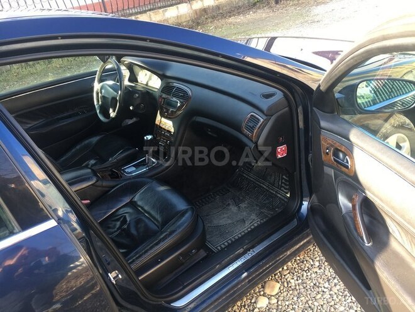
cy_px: 156
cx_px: 208
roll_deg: +9.8
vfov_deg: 48.2
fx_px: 348
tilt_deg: -27.6
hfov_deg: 61.7
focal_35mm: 29
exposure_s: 1/50
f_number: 2.2
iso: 25
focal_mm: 4.15
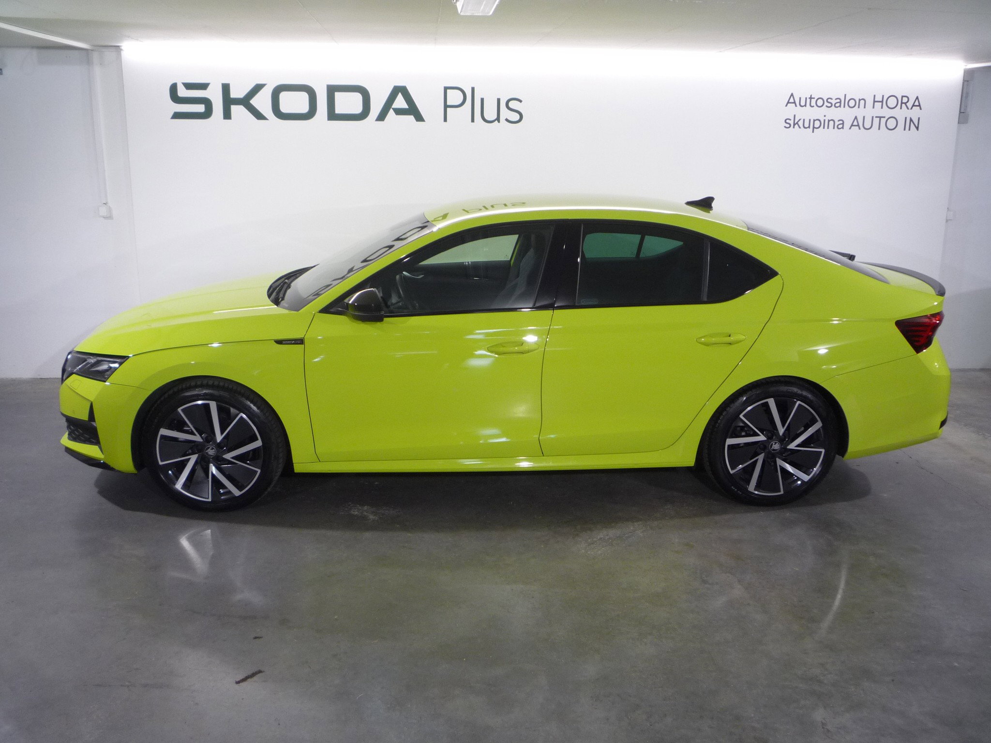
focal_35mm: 30
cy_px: 372
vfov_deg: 46.8
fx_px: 859
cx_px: 496
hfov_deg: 60.0
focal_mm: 5.2
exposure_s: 1/30
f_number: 3.3
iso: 160
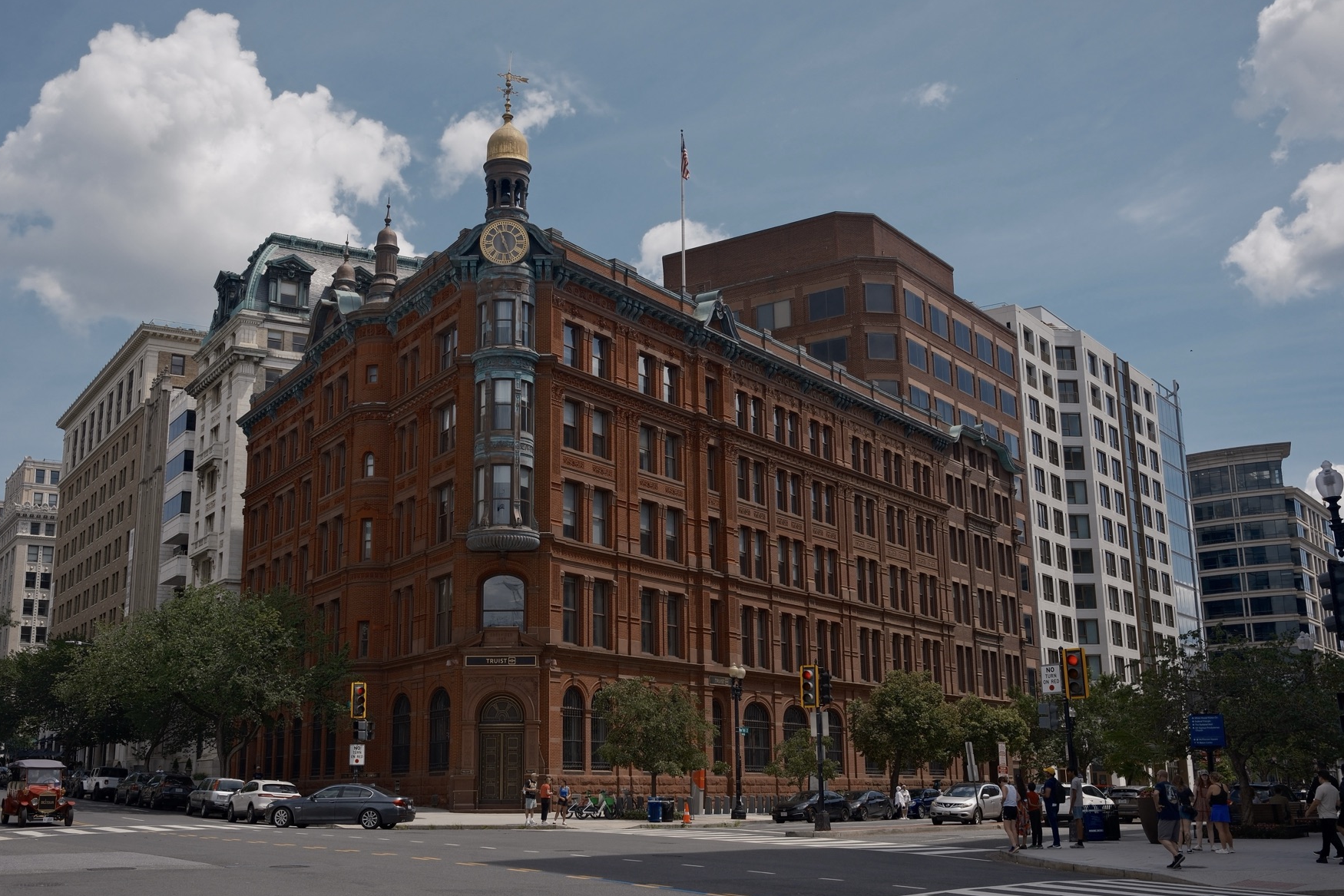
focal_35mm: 36
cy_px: 444
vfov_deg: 36.9
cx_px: 661
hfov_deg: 53.1
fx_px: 1344
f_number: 4
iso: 125
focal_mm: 23
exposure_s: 1/1600
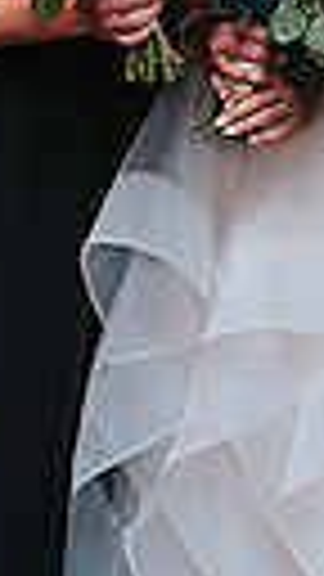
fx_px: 2826
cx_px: 507
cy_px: -74
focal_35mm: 185
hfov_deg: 6.5
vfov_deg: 11.5
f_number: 2.8
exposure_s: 1/125
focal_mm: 35
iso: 800
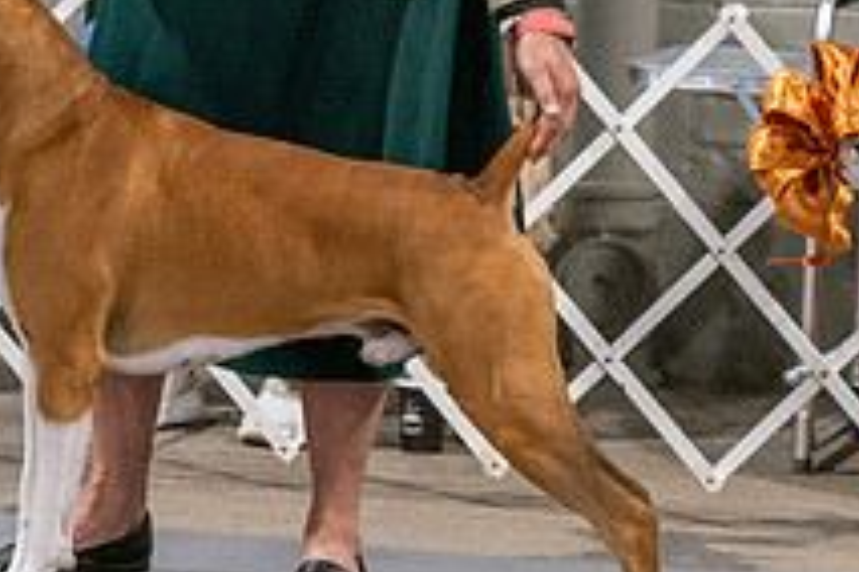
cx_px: 198
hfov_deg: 4.4
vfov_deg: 2.9
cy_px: 46
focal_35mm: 470
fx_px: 11214
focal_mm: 173
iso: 6400
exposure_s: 1/250
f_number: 3.5
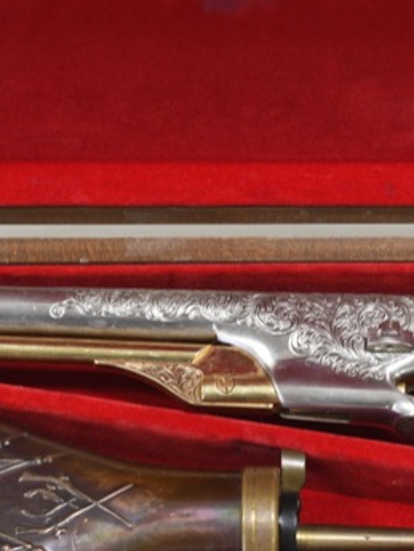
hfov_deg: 8.9
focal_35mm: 167
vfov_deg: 11.8
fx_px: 2661
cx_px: 350
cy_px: 302
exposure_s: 1/160
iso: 1000
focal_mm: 40
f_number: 6.3
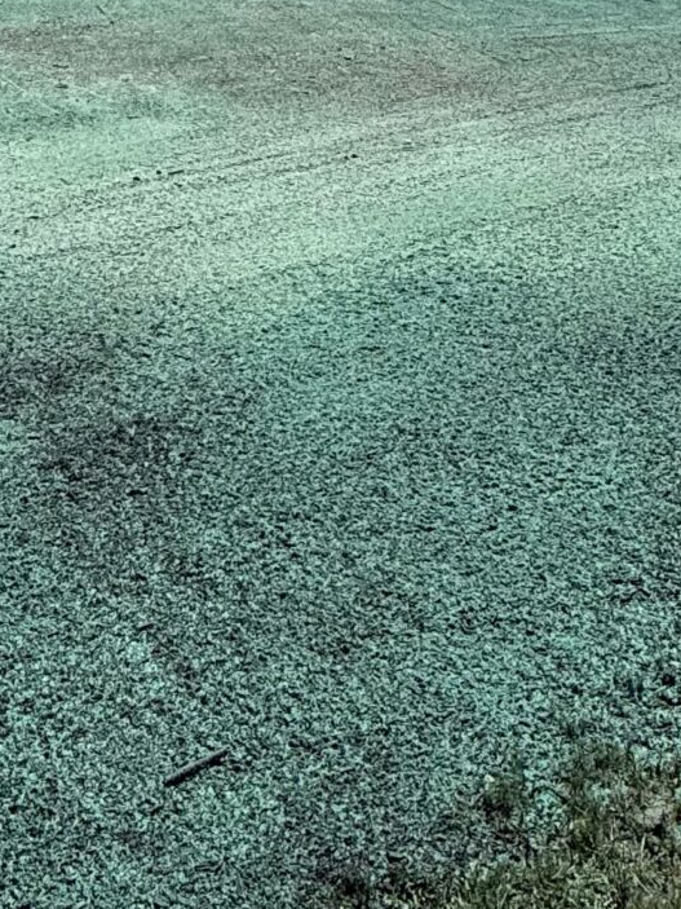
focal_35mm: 51
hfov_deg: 28.5
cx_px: 408
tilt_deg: +1.5
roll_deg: +2.0
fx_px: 1338
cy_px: -94
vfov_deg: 32.8
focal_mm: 2.22
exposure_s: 1/4762
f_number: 2.2
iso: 50
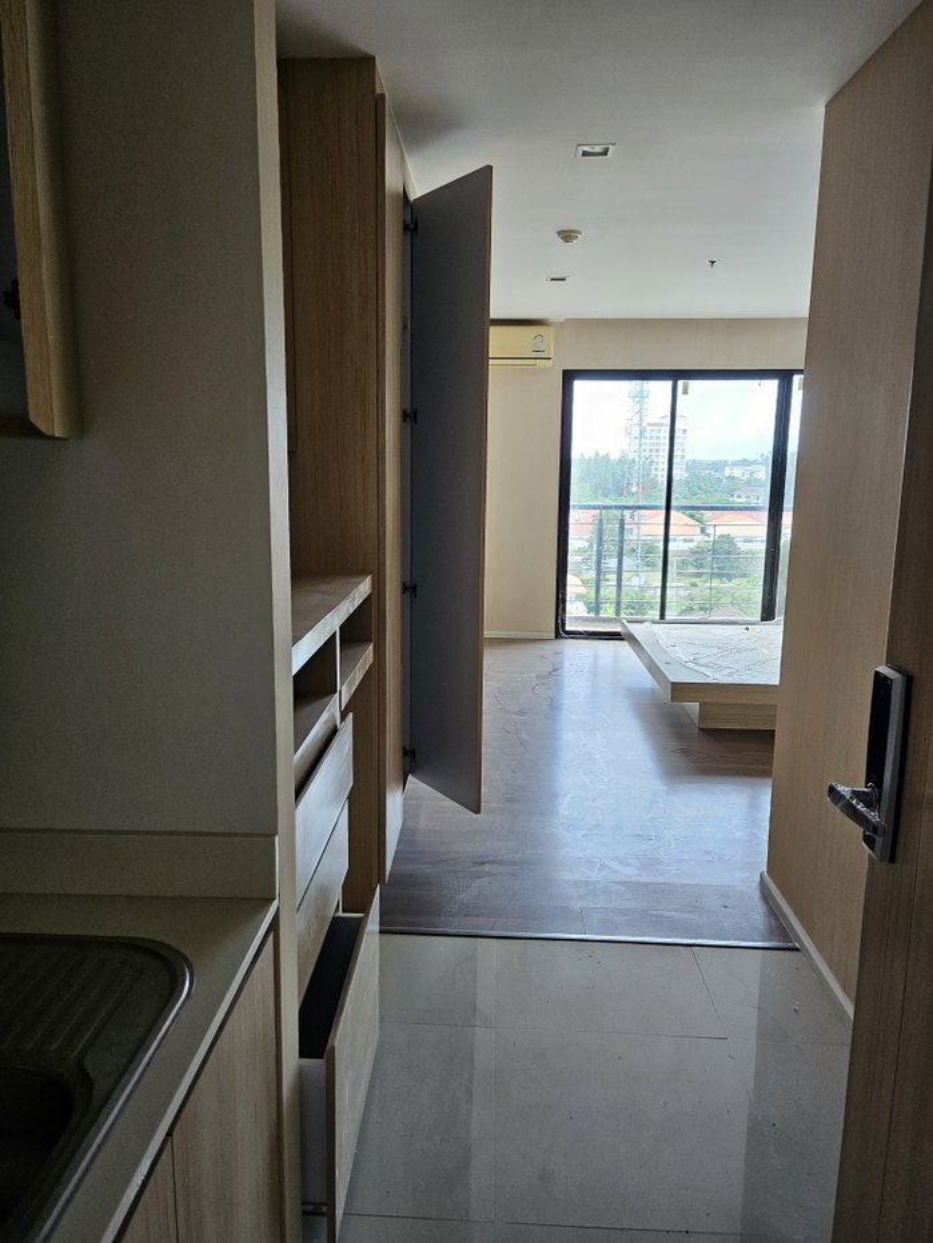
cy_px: 622
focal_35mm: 24
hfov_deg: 56.8
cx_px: 466
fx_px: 862
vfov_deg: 71.6
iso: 250
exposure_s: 1/100
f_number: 1.8
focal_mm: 5
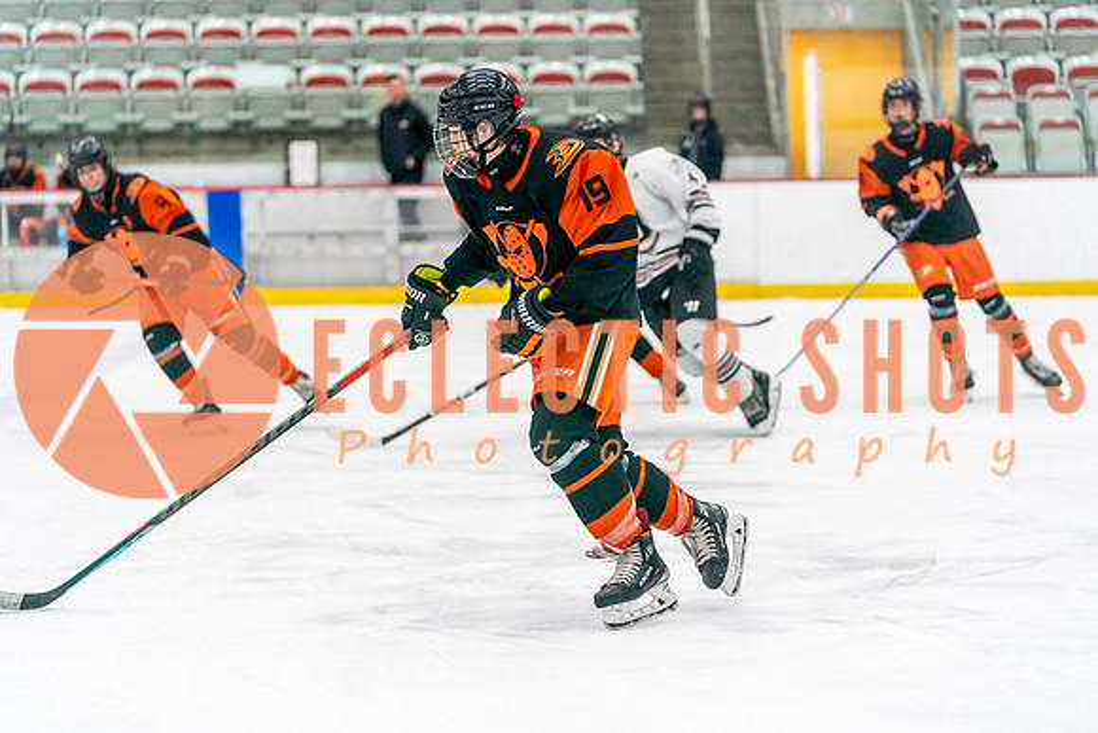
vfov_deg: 12.8
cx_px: 549
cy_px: 366
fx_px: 3277
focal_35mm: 107
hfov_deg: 19.0
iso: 3200
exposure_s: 1/1250
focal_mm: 105
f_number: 2.8
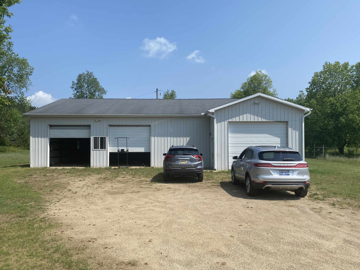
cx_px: 175
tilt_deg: +0.0
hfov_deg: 63.4
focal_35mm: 28
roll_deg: +0.9
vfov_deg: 49.7
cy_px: 142
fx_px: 291
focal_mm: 4.25
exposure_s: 1/3401
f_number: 1.8
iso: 32
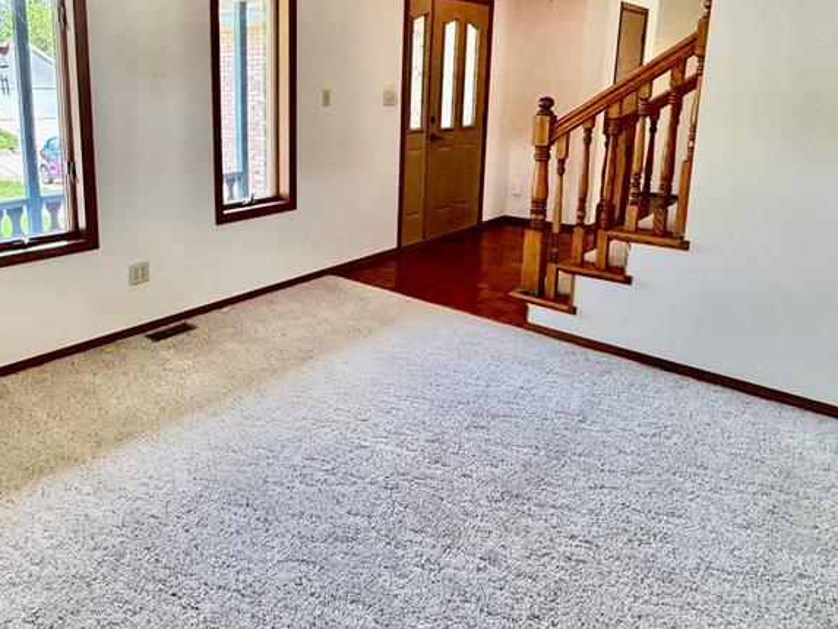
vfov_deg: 53.5
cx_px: 254
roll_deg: +0.8
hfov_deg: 66.7
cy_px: 197
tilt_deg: -10.0
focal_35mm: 25
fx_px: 605
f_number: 2.2
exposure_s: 1/96
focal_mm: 2.22
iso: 320
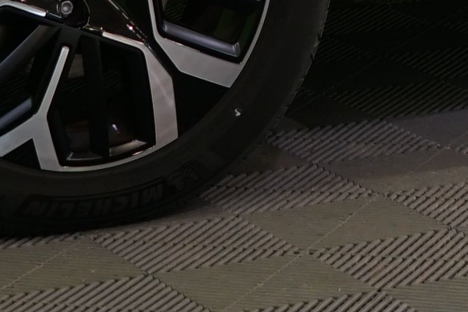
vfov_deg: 5.4
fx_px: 3158
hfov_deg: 8.4
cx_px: 528
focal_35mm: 243
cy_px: -464
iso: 400
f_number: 6.3
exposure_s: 1/30
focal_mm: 33
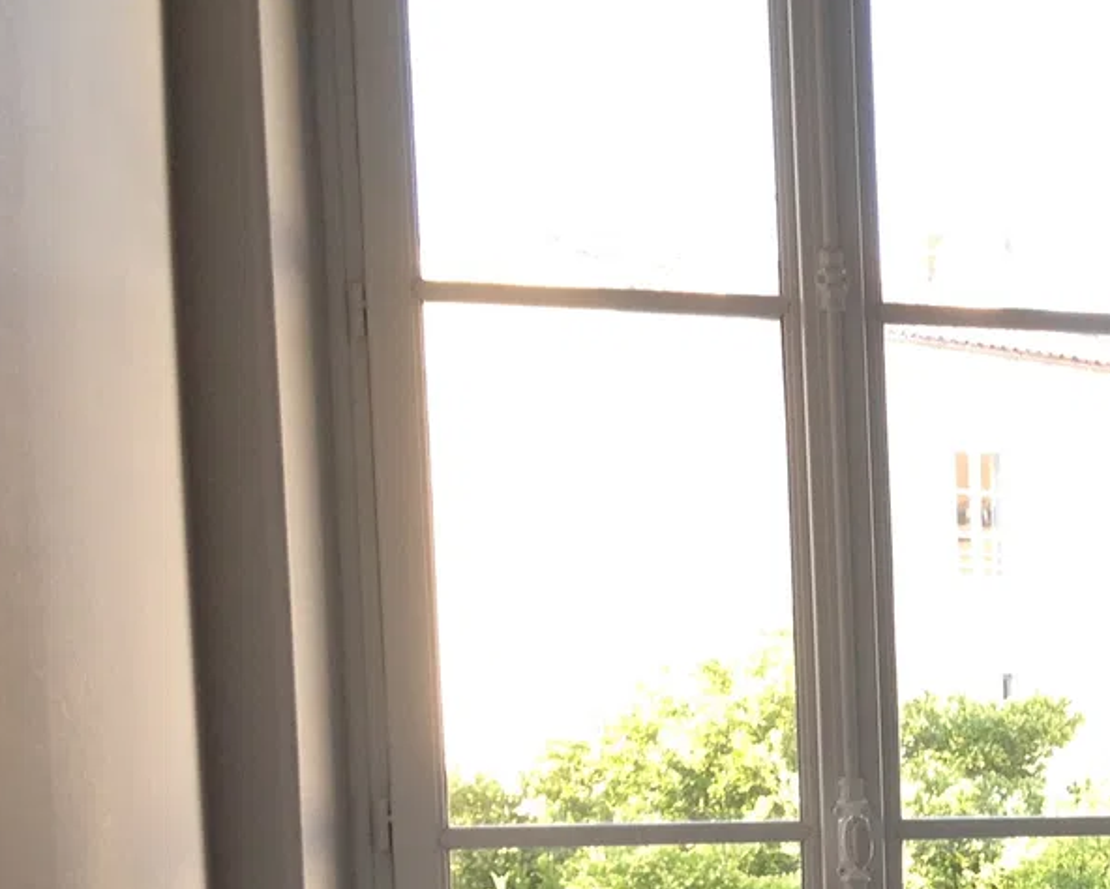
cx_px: 1401
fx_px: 2859
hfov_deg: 20.3
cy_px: 936
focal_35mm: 87
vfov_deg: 17.2
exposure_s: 1/60
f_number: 2.4
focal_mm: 4.12
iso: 64
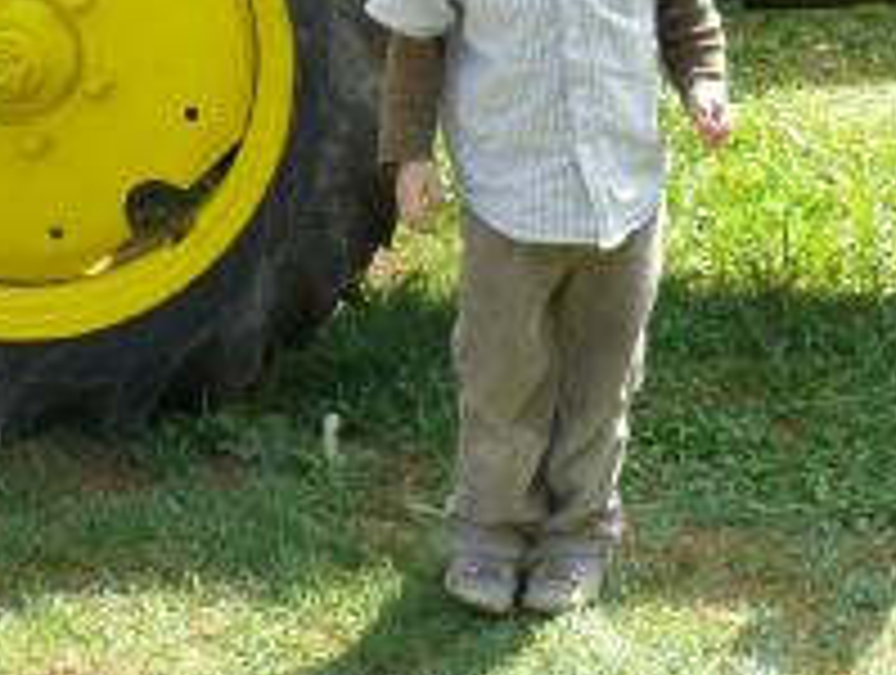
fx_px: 3916
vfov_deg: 9.6
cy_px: -272
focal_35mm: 151
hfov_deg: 13.0
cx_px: 612
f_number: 4
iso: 100
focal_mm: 9.1
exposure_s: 1/200
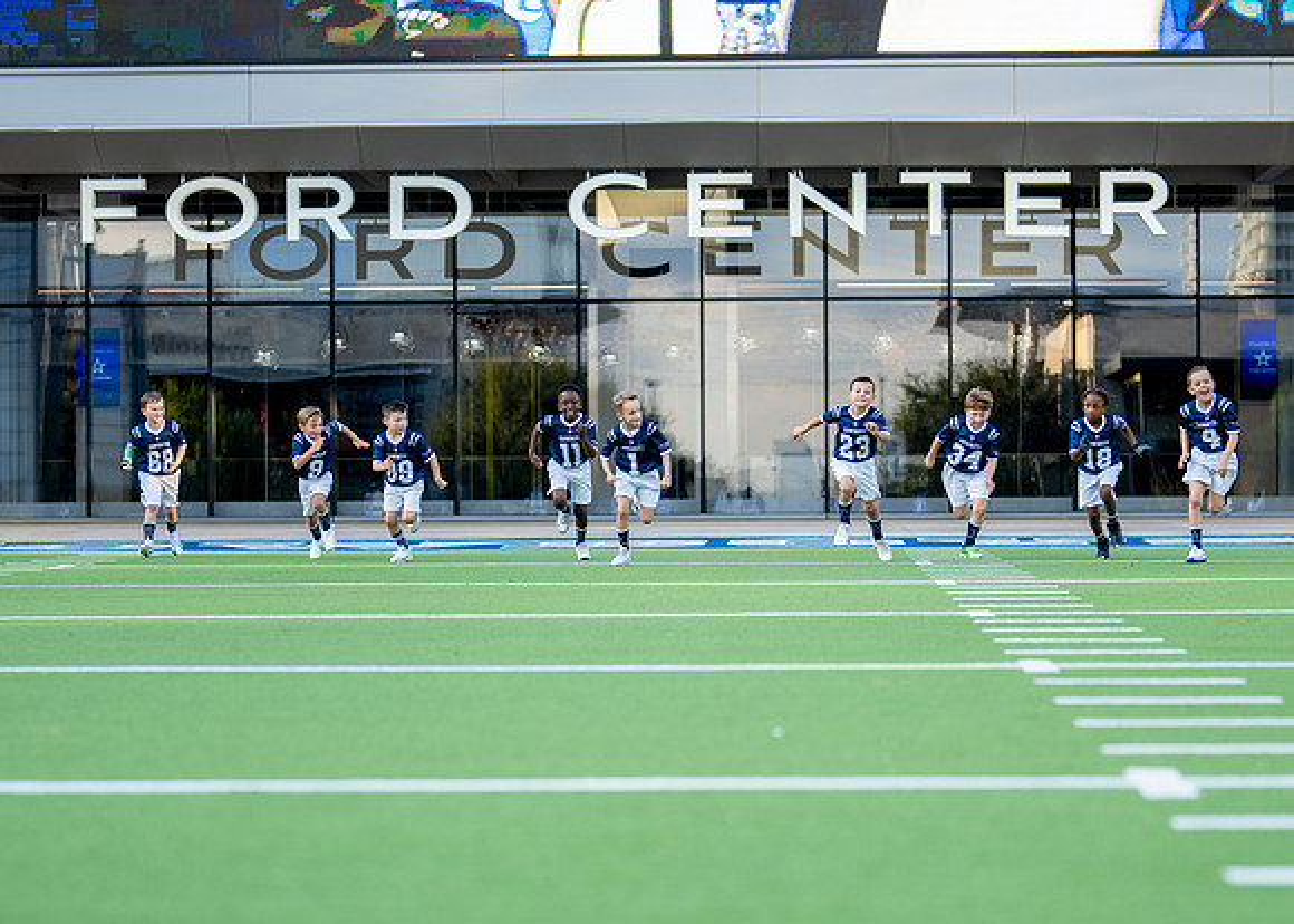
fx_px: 4065
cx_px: 698
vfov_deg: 13.0
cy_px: 567
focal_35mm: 111
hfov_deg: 18.1
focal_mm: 50
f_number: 1.2
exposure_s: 1/1600
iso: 125
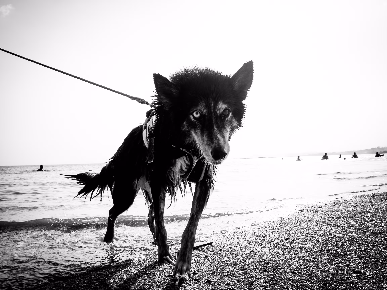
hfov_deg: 54.0
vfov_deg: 41.8
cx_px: 194
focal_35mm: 34
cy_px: 145
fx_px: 380
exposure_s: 1/800
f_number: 6.3
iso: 100
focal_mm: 17
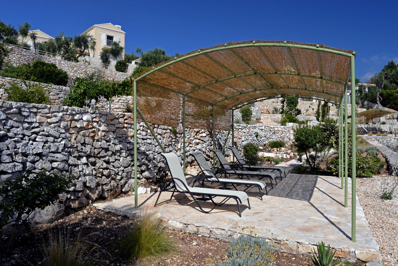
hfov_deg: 63.6
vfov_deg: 45.0
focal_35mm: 29
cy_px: 133
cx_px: 199
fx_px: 321
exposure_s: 1/200
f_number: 8
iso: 100
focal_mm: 29
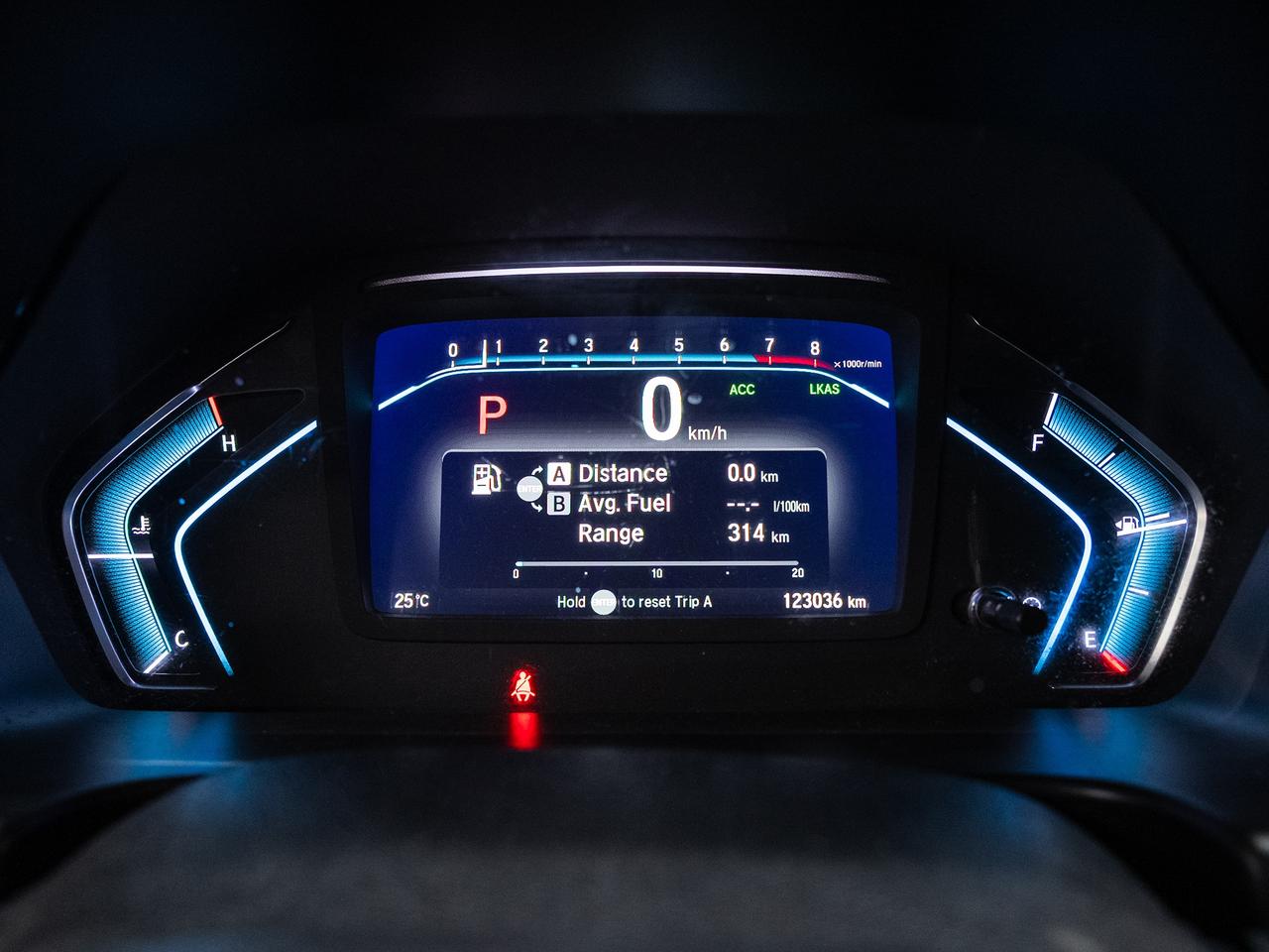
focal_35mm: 30
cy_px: 542
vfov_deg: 46.8
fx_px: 1097
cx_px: 651
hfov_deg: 60.1
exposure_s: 1/40
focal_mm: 24
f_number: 5
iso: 800
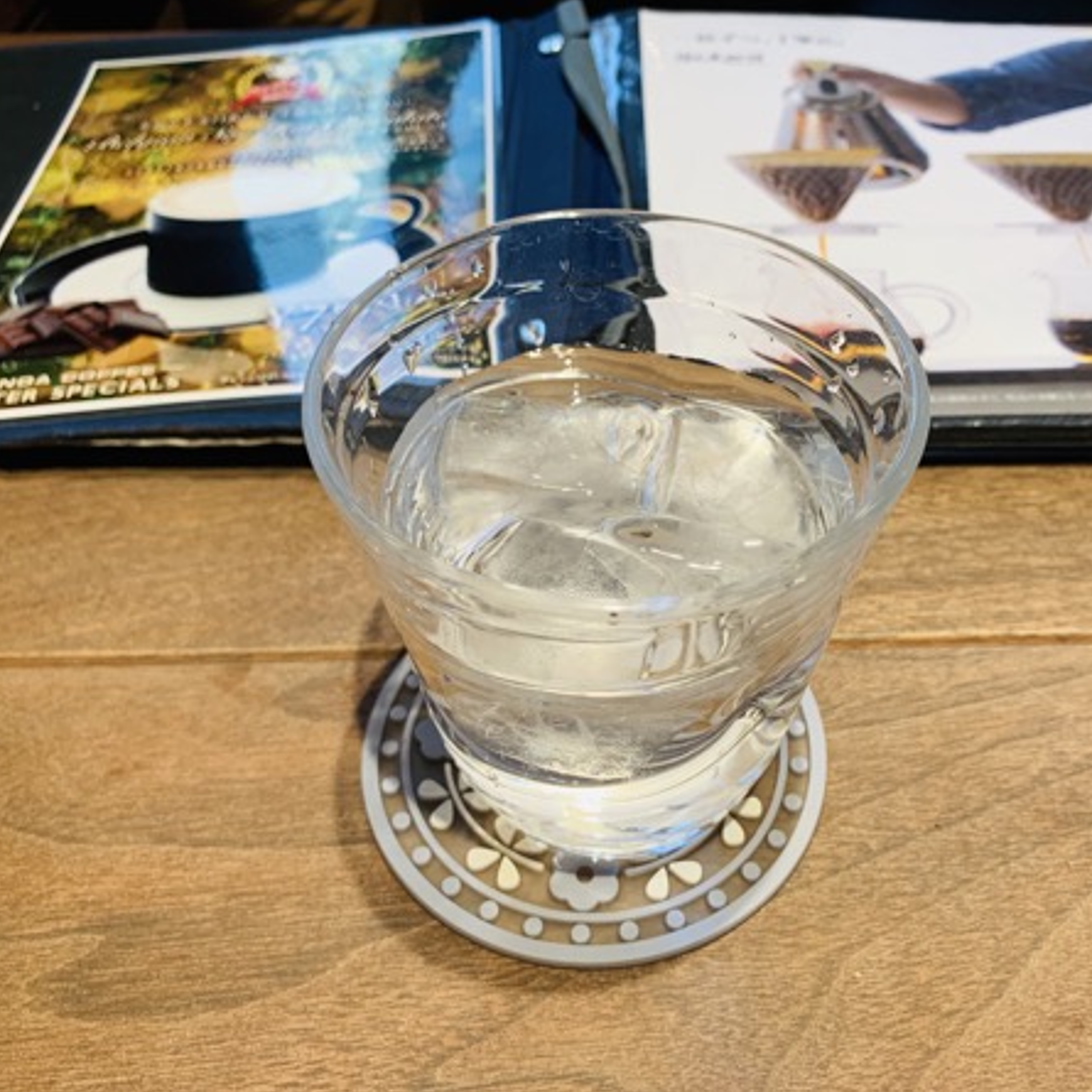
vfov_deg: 52.5
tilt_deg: -46.6
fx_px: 1106
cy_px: 545
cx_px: 631
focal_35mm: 31
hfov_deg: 52.3
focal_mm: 4.25
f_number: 1.8
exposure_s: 1/100
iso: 80
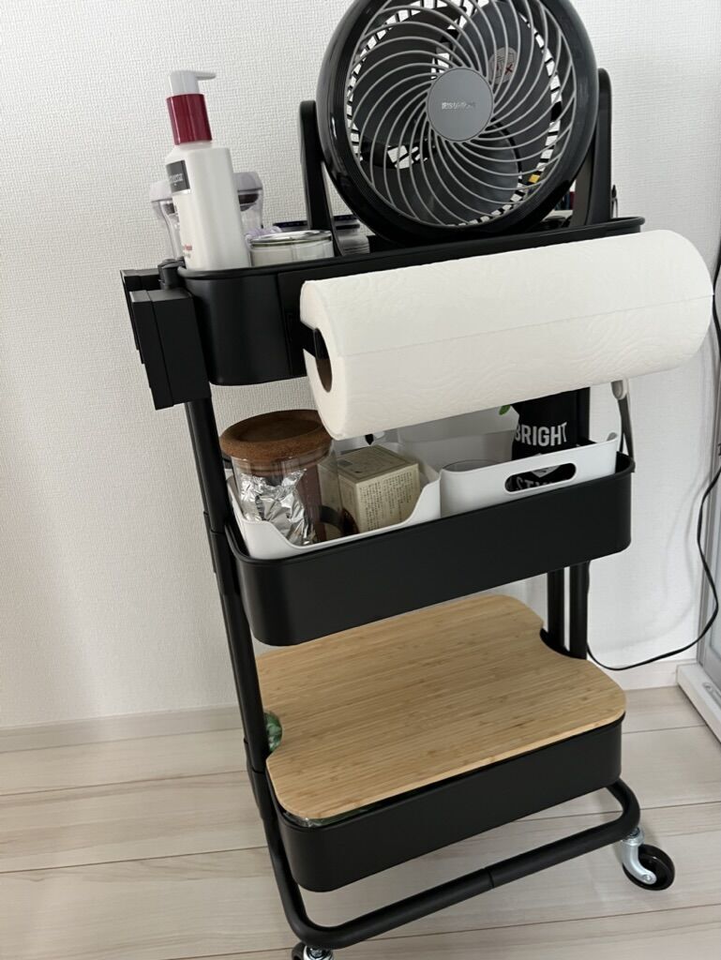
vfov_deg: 67.3
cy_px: 480
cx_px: 360
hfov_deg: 53.1
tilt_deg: -19.4
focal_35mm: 26
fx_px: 721
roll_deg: +6.0
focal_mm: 5.7
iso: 320
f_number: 1.5
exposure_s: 1/60
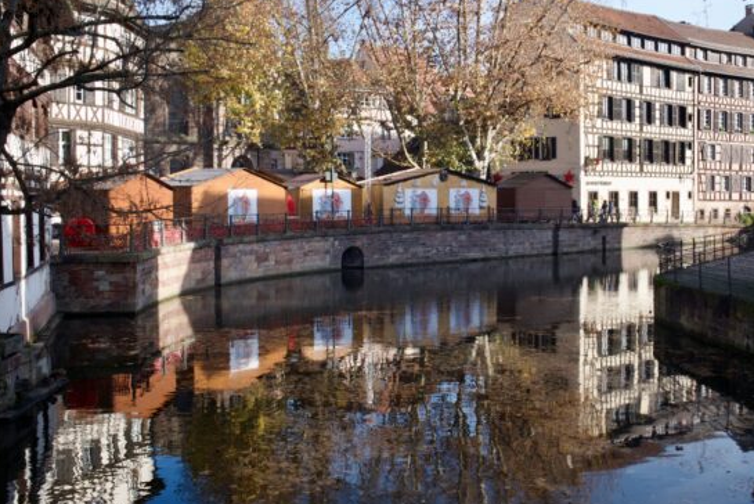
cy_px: 246
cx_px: 457
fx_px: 901
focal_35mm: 43
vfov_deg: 31.2
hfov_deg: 45.1
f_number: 9
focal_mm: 23
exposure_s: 1/500
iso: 800
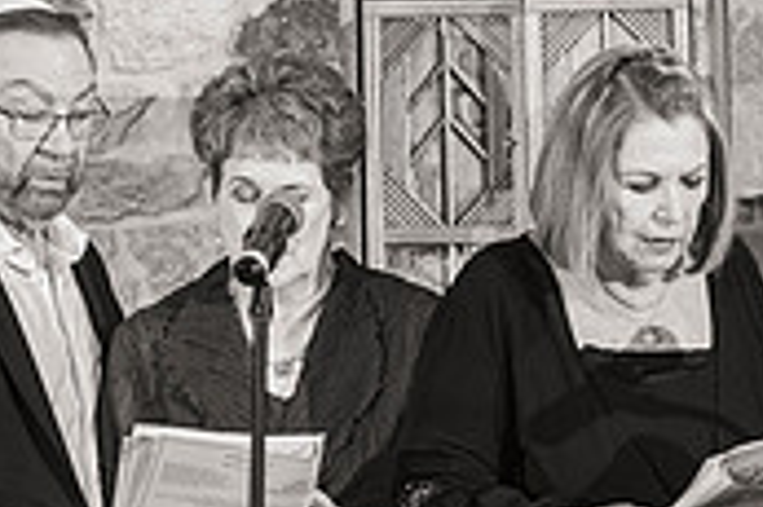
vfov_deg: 3.7
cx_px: 410
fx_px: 7813
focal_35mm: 369
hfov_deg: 5.6
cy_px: 187
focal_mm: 110
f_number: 3.2
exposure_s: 1/125
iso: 1250
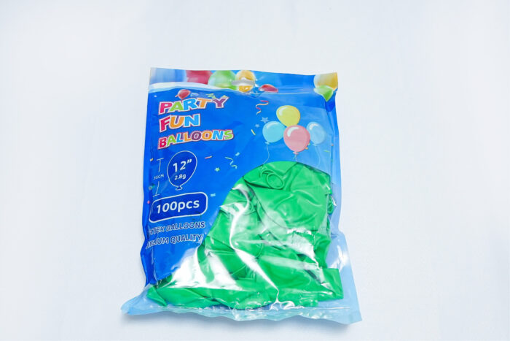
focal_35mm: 40
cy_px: 170
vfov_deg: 33.4
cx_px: 255
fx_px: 567
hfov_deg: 48.4
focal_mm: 27
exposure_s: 1/160
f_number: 9
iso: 2500
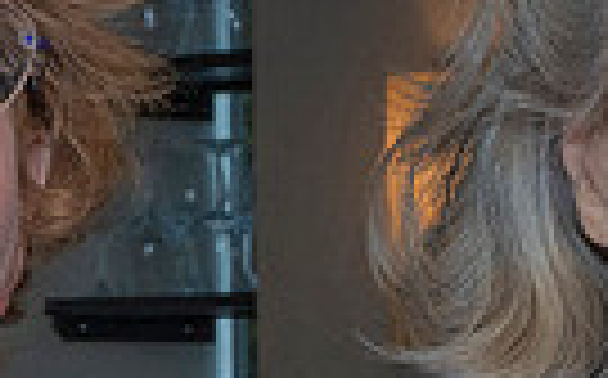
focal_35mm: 258
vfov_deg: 5.0
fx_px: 4270
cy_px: 851
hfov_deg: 8.1
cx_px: 687
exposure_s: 1/60
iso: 250
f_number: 13
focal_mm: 33
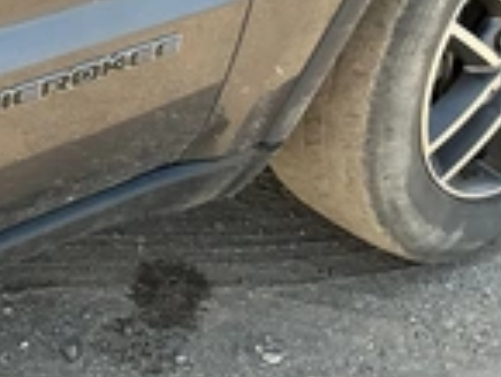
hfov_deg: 22.8
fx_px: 1115
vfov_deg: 18.5
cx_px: -138
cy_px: -21
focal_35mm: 77
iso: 25
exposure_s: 1/299
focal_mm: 3
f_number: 1.8
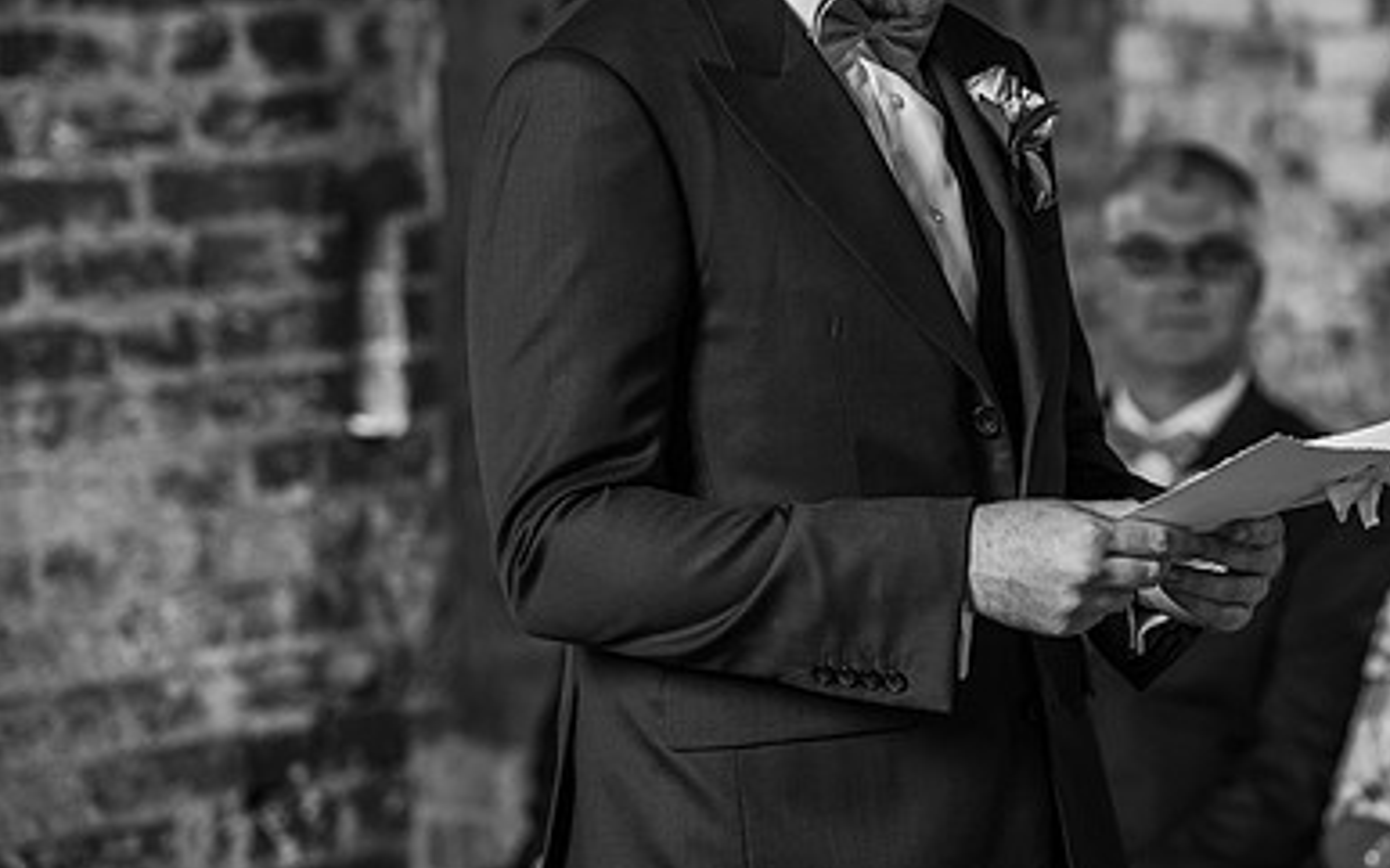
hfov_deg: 16.0
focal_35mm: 130
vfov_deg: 10.1
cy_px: 234
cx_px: 1012
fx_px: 4923
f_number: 2.5
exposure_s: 1/200
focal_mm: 85
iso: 1000
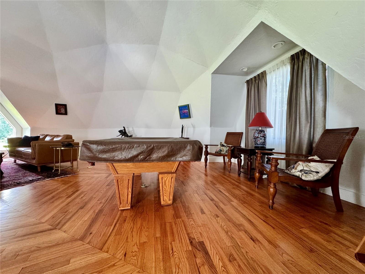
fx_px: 148
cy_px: 137
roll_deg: +0.3
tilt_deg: -1.2
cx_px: 182
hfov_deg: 102.1
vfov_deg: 85.7
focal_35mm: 14
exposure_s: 1/60
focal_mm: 2.22
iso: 640
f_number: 2.2
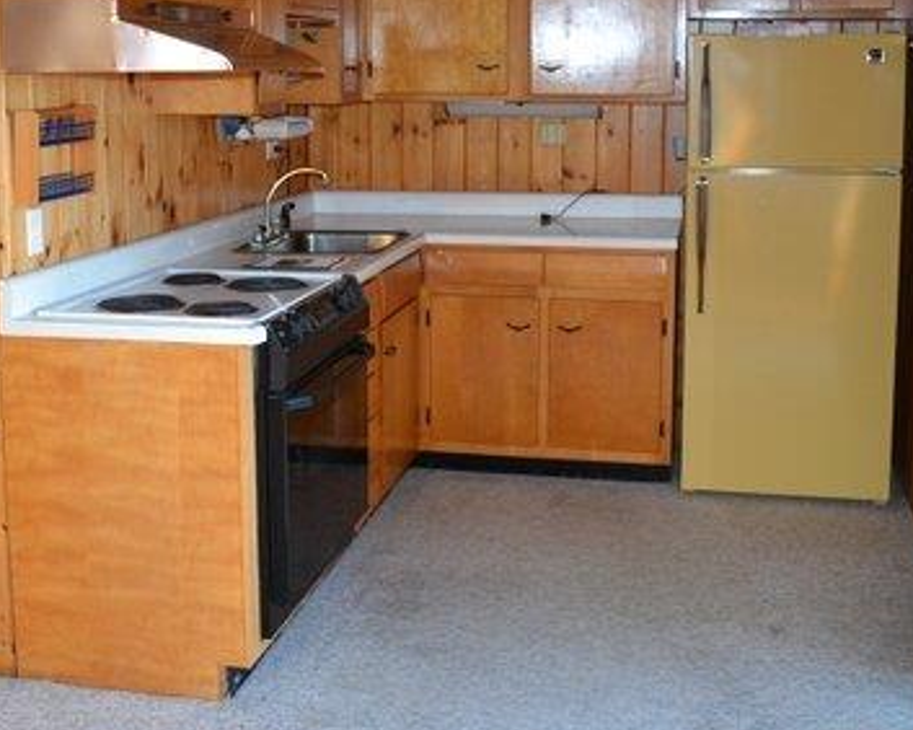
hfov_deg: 40.4
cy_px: 206
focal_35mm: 46
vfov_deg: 32.3
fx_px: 1242
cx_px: 445
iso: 640
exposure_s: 1/60
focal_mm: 18
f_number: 3.5
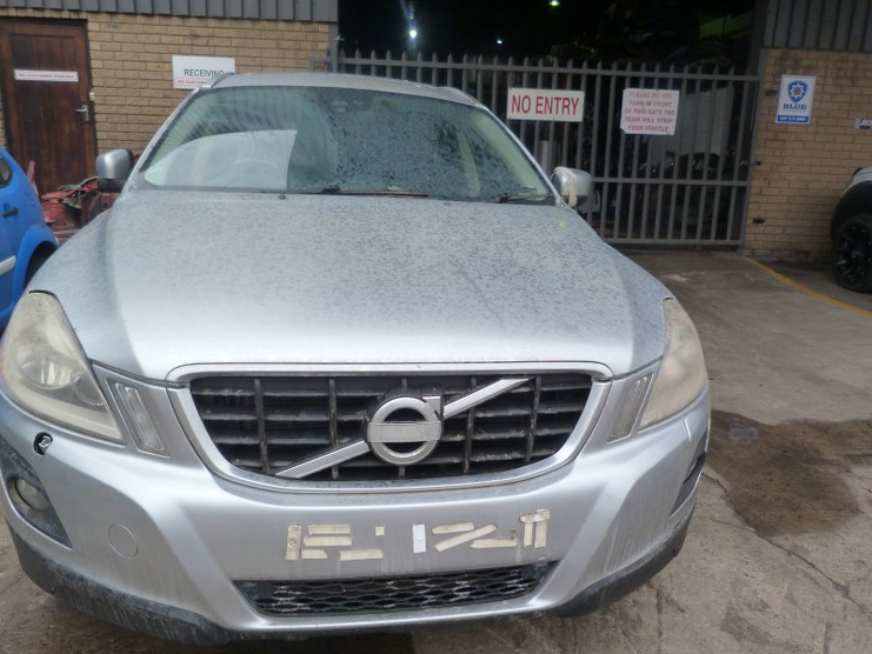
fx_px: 680
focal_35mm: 27
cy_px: 348
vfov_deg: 51.3
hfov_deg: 65.3
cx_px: 448
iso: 125
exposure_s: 1/100
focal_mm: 4.5
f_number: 2.8
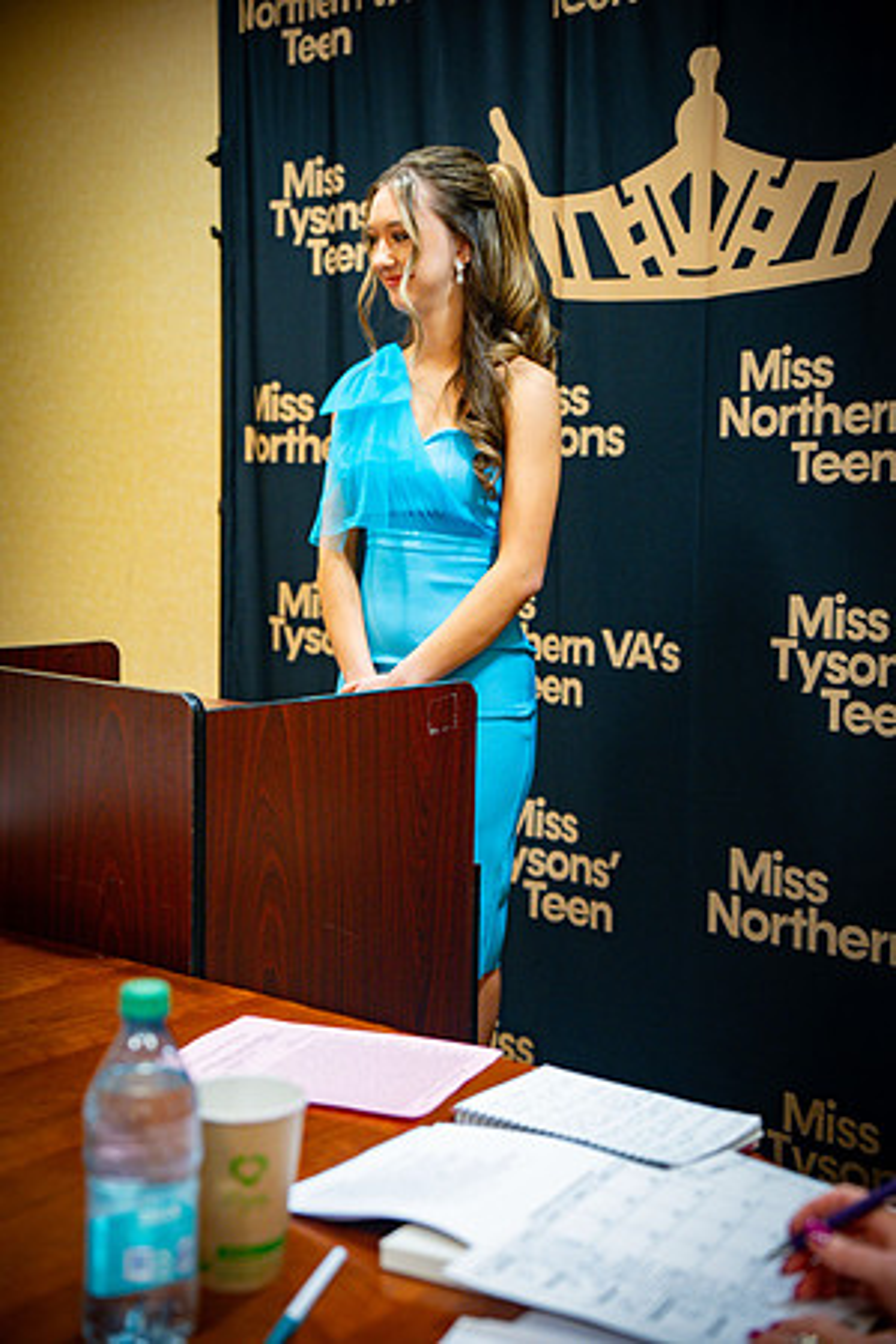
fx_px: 1829
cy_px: 672
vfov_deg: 40.3
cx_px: 448
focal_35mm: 49
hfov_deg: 27.5
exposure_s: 1/125
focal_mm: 49
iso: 1600
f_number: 2.8
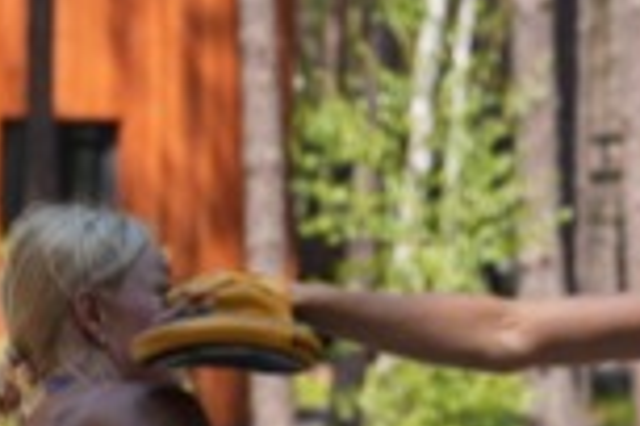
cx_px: 402
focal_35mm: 246
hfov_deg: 8.4
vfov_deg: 5.6
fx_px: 4373
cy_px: 349
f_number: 5
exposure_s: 1/250
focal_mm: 94
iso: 100
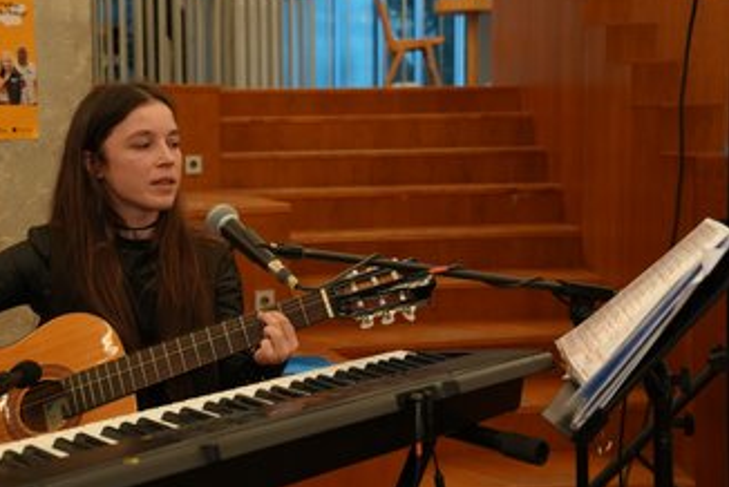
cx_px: 284
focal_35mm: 54
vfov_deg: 25.1
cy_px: 195
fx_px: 1094
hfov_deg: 36.7
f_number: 4.5
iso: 2000
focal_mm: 44
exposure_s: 1/100
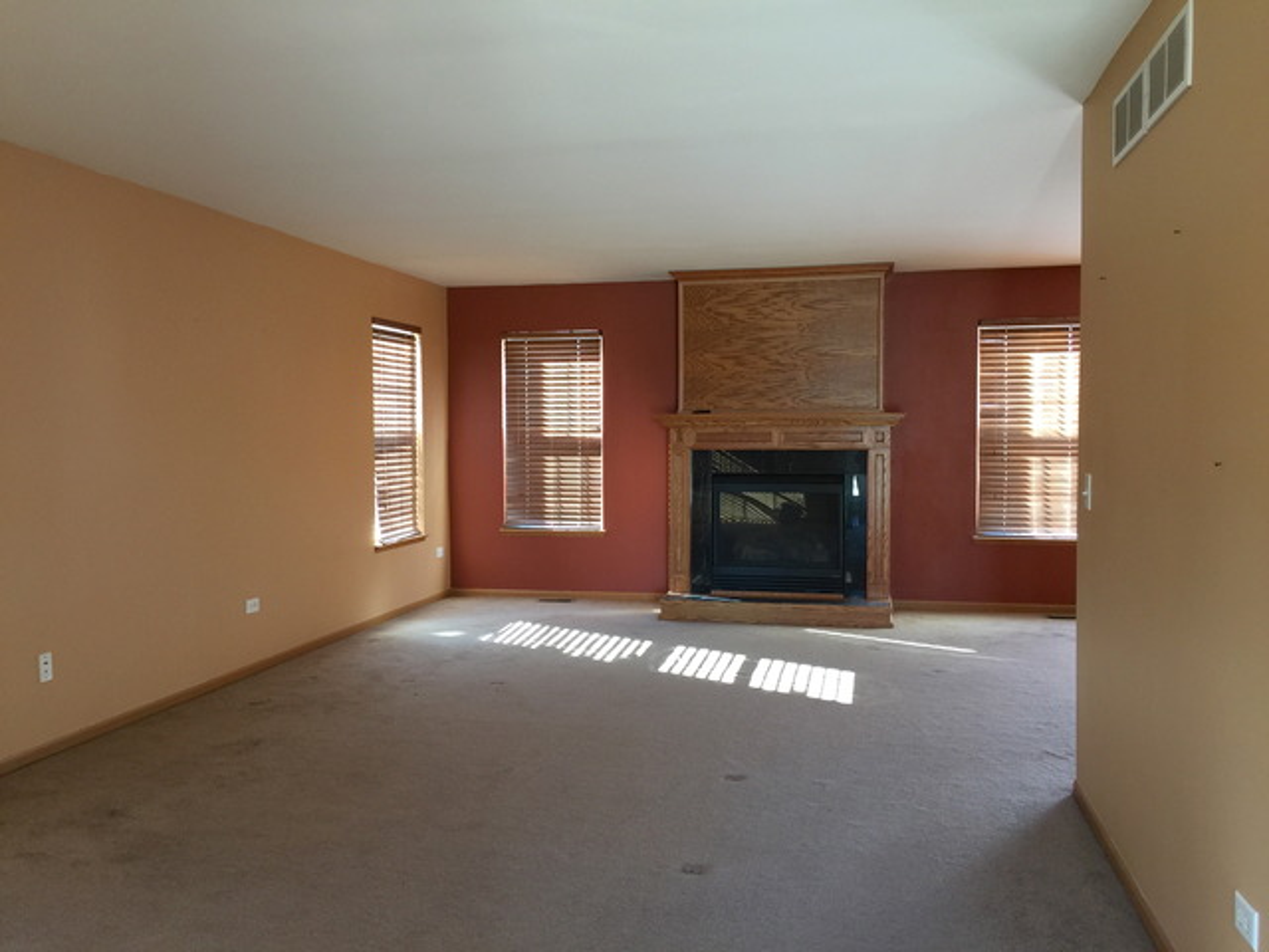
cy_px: 476
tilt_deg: -2.5
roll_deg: -0.1
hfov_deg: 61.7
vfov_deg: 48.2
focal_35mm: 29
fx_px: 1063
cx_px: 634
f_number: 2.2
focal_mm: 4.15
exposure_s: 1/15
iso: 50
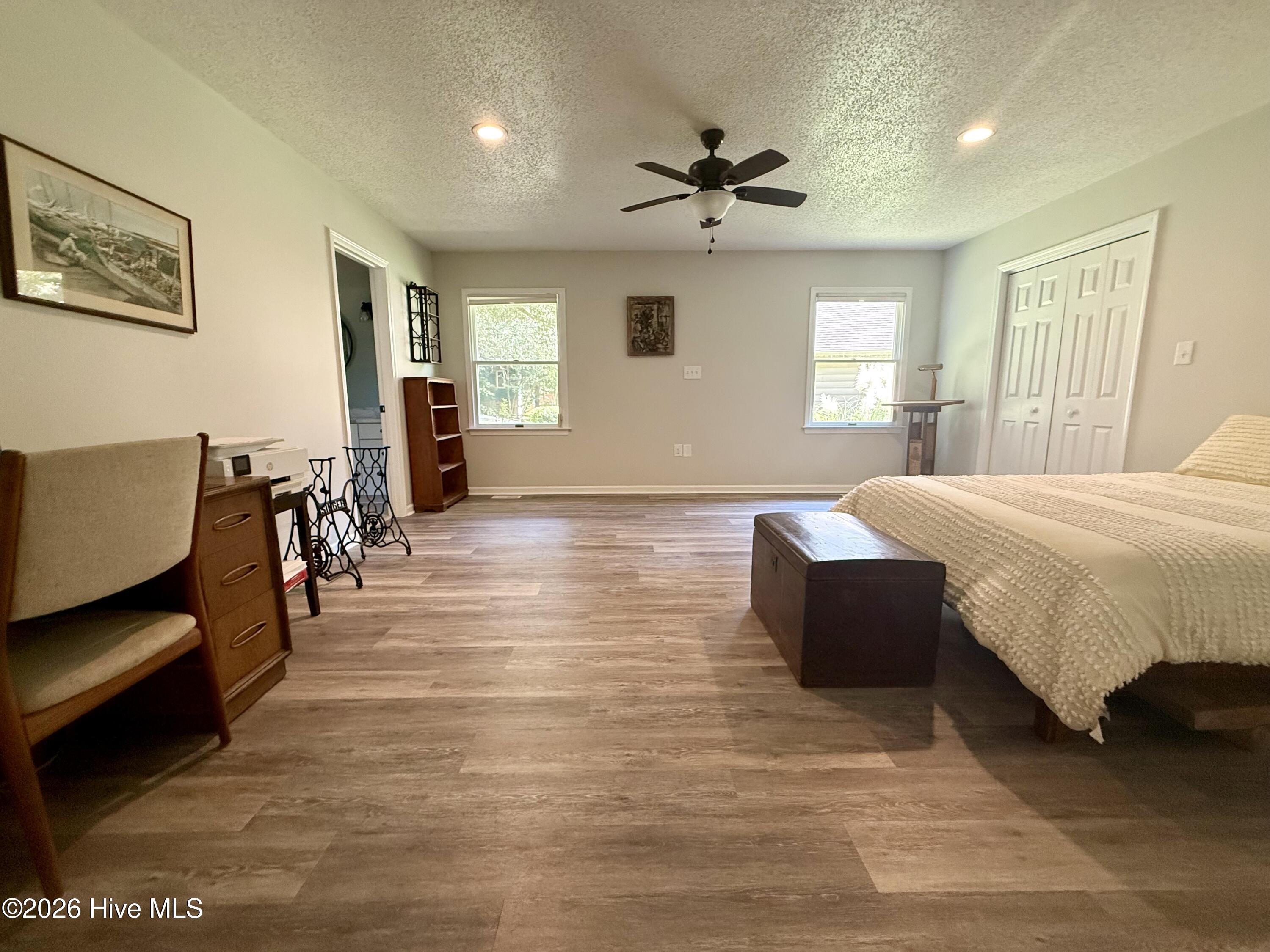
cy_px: 476
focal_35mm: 14
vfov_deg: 85.7
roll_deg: +0.2
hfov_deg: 102.1
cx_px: 635
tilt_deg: -8.9
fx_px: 514
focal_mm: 2.22
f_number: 2.2
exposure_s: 1/120
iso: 500
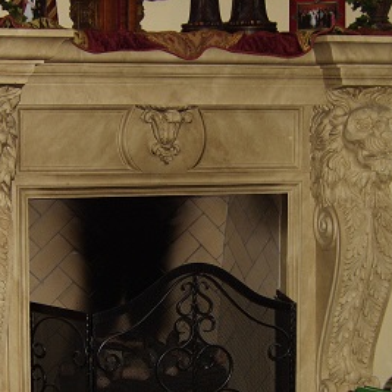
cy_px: 271
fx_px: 974
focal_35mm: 76
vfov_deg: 22.6
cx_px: 123
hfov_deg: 22.6
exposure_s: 1/60
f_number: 3.5
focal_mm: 11.93
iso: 200
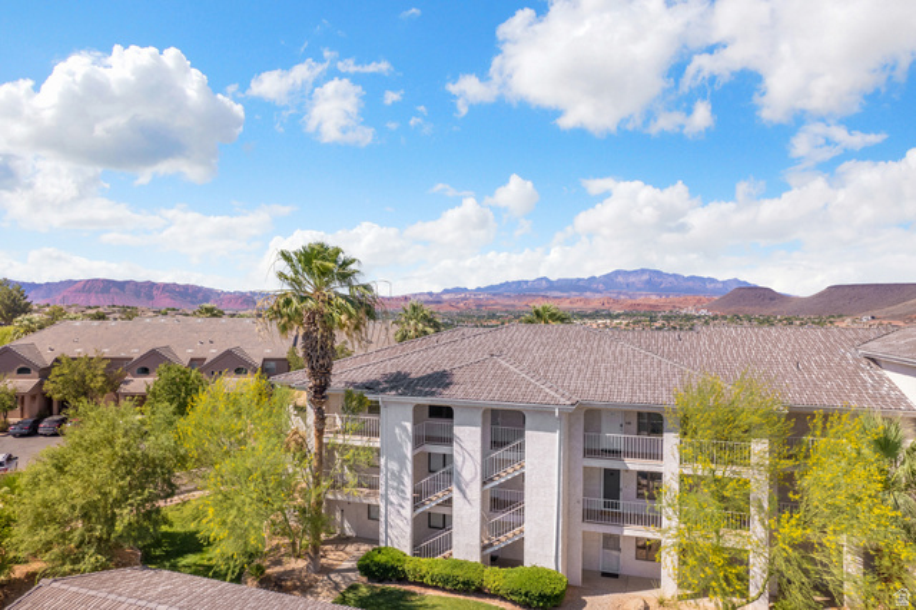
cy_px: 305
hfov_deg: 78.6
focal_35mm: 22
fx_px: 559
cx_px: 458
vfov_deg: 57.2
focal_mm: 8.38
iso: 100
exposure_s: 1/100
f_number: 2.8
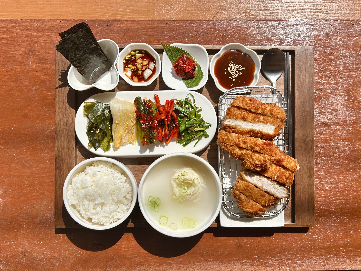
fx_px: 271
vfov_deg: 53.1
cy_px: 136
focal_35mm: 26
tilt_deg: -87.9
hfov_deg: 67.3
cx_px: 180
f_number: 1.5
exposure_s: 1/4630
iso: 50
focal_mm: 5.7
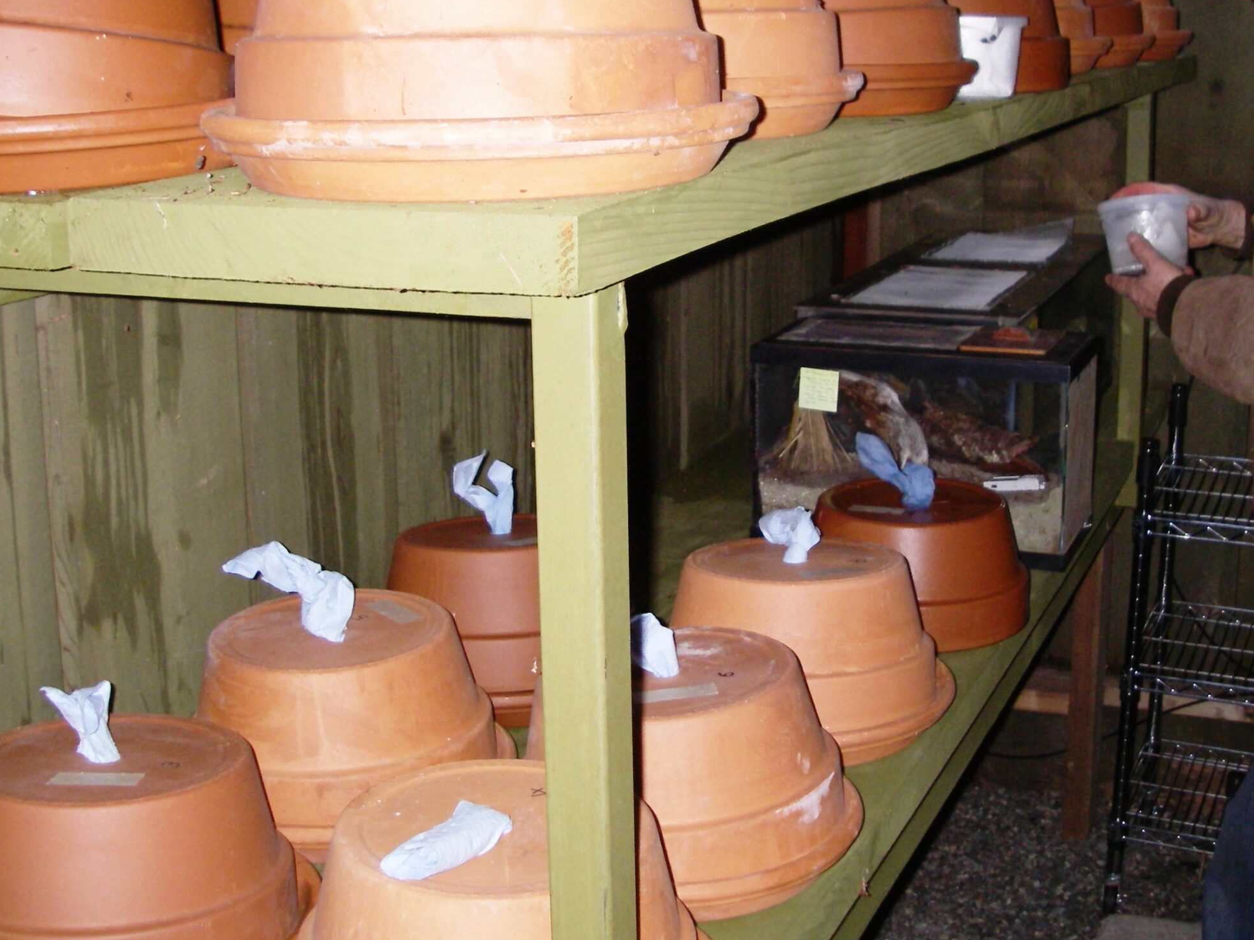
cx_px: 770
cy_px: 386
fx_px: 1811
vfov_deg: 29.0
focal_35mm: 50
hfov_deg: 38.0
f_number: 3.3
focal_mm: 6.3
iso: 160
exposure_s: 1/40
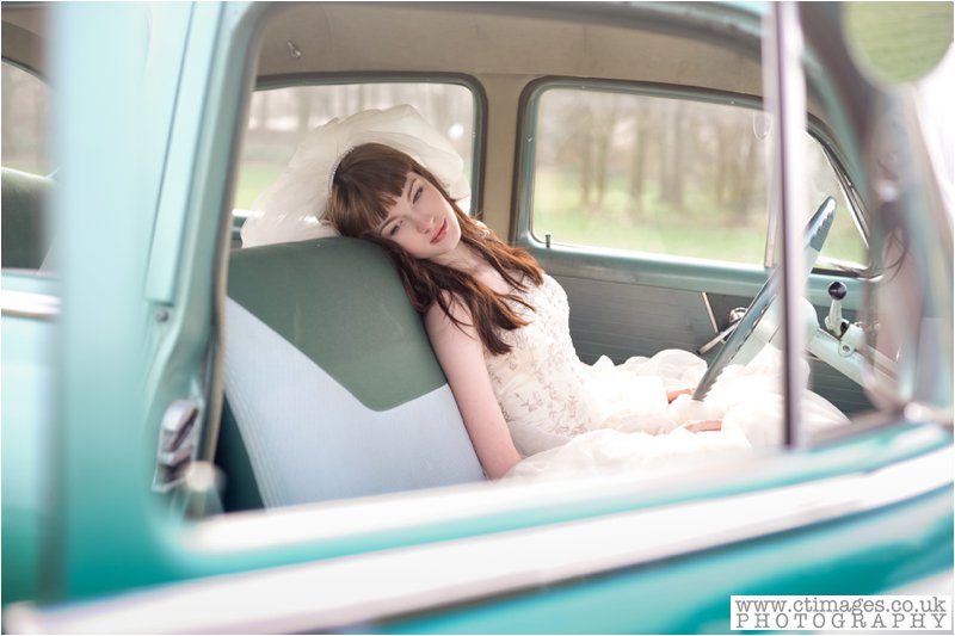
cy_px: 318
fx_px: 1326
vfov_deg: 27.0
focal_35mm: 50
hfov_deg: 39.6
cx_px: 478
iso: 250
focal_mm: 50
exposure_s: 1/250
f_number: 3.2
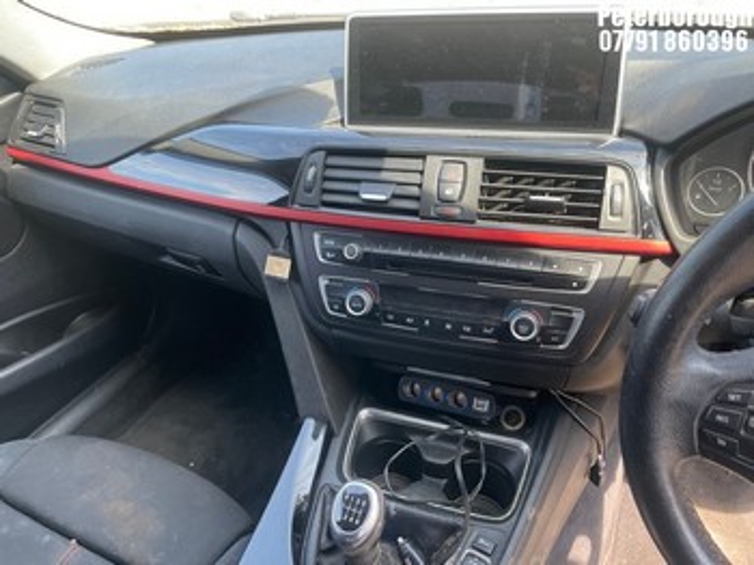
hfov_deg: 67.3
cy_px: 282
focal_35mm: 26
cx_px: 377
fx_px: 566
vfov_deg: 53.0
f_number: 1.6
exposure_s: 1/121
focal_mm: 4.2
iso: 50
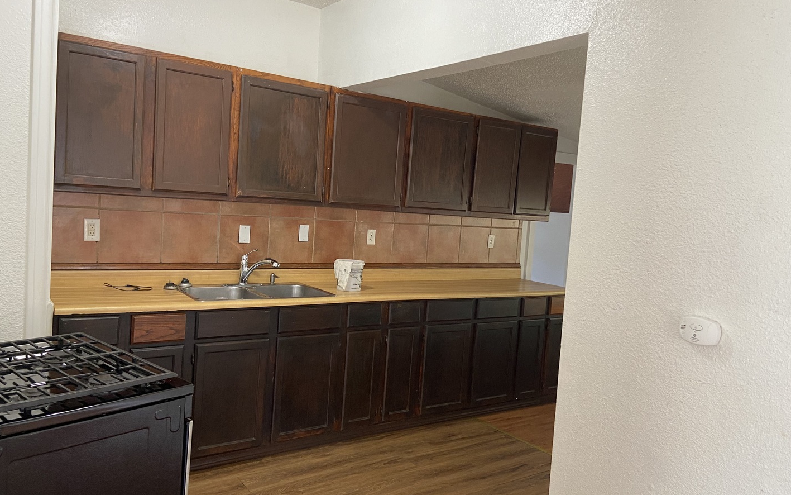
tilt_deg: -4.4
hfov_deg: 66.5
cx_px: 400
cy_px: 254
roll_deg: -4.3
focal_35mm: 28
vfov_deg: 44.5
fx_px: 604
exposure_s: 1/60
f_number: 1.8
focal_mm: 4.25
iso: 125
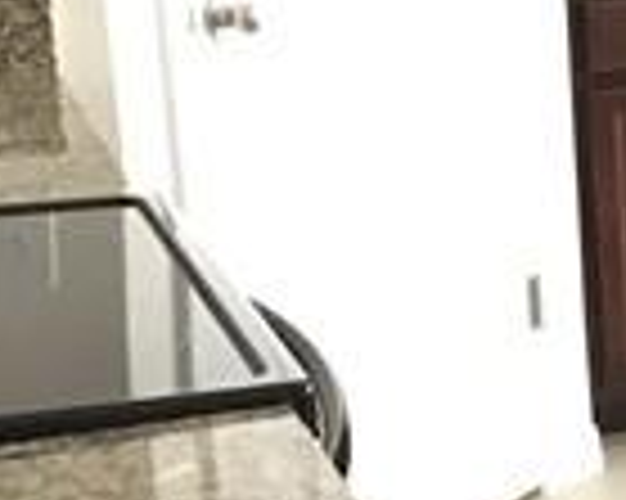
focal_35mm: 130
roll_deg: +0.8
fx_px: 2407
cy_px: 243
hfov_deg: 13.8
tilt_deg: -11.4
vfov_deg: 11.9
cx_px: 973
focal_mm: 4.15
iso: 400
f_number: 2.2
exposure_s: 1/15
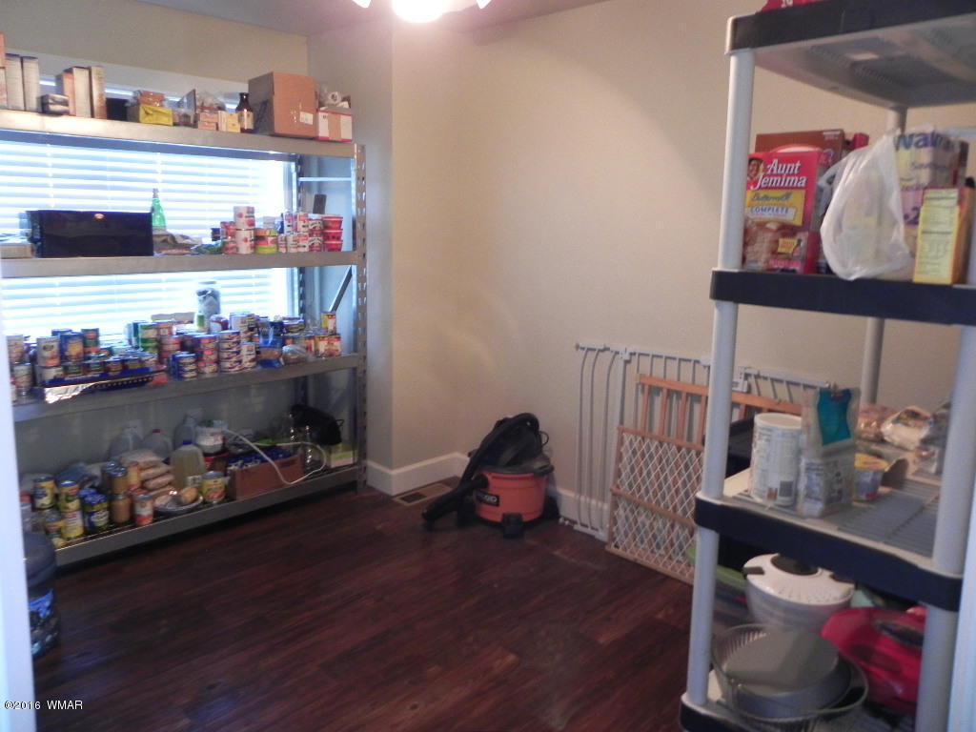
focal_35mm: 26
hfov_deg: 67.3
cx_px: 488
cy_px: 366
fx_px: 733
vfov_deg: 53.1
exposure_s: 1/8.8
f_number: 2.8
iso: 400
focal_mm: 4.6
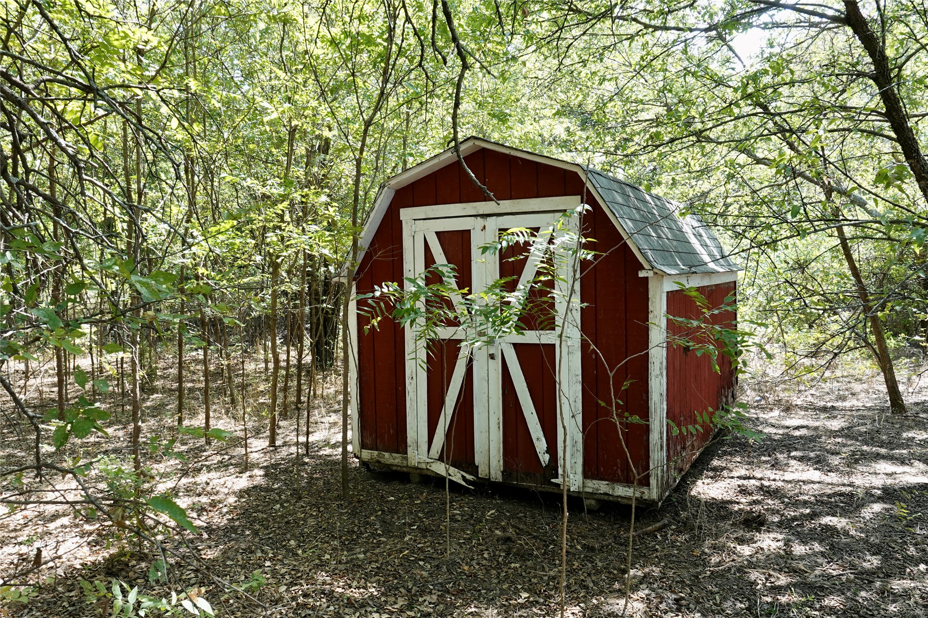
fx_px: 618
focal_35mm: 24
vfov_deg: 53.1
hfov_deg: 73.8
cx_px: 464
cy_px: 309
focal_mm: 8.8
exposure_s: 1/40
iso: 100
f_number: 5.6
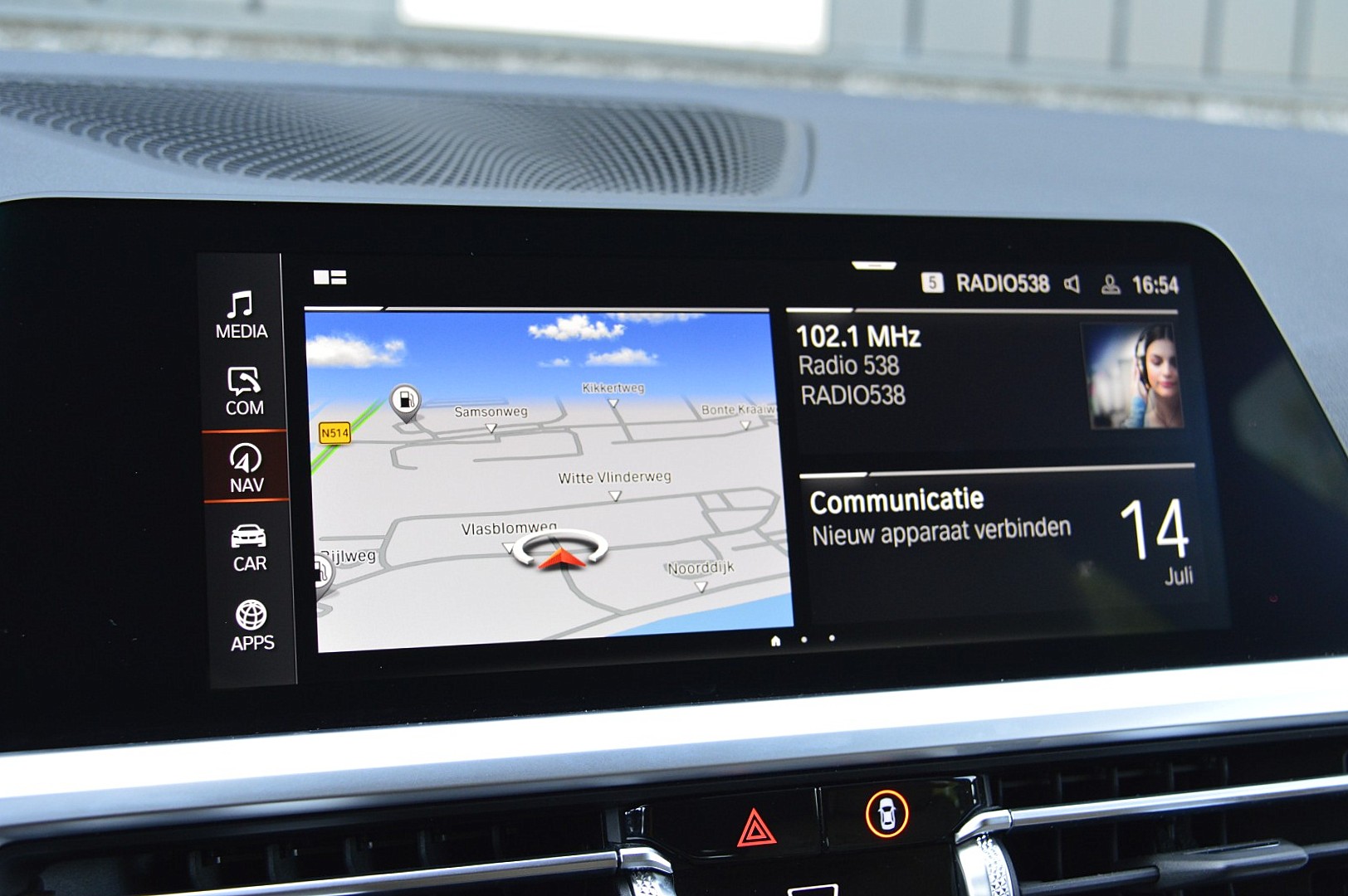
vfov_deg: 28.0
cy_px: 448
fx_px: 1796
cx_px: 674
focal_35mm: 48
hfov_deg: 41.1
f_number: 7.1
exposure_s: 1/60
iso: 800
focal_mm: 32
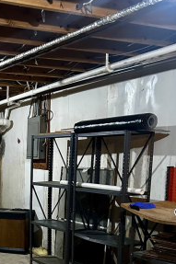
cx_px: 3
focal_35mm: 58
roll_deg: -0.7
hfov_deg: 22.5
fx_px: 426
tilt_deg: -11.9
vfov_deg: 32.4
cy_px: 250
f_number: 1.78
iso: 800
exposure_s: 1/40
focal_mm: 6.86
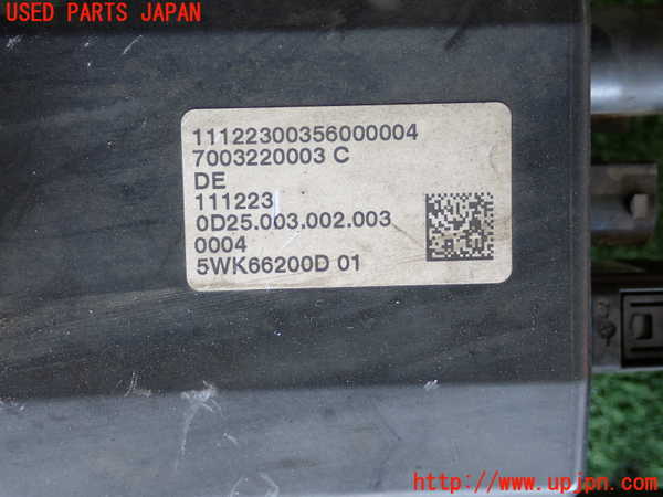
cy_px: 248
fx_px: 958
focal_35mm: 50
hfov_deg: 38.2
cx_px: 332
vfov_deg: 29.1
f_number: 3.2
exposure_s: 1/60
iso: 200
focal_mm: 9.01
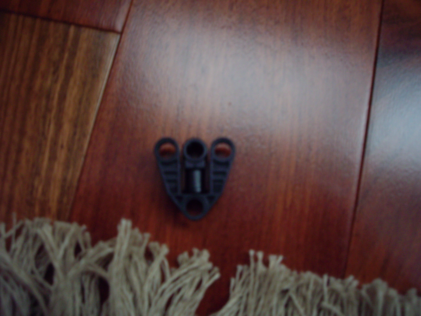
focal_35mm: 38
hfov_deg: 49.0
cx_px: 210
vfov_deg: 37.7
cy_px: 158
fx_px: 462
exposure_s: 1/4
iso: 200
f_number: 2.7
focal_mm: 6.2
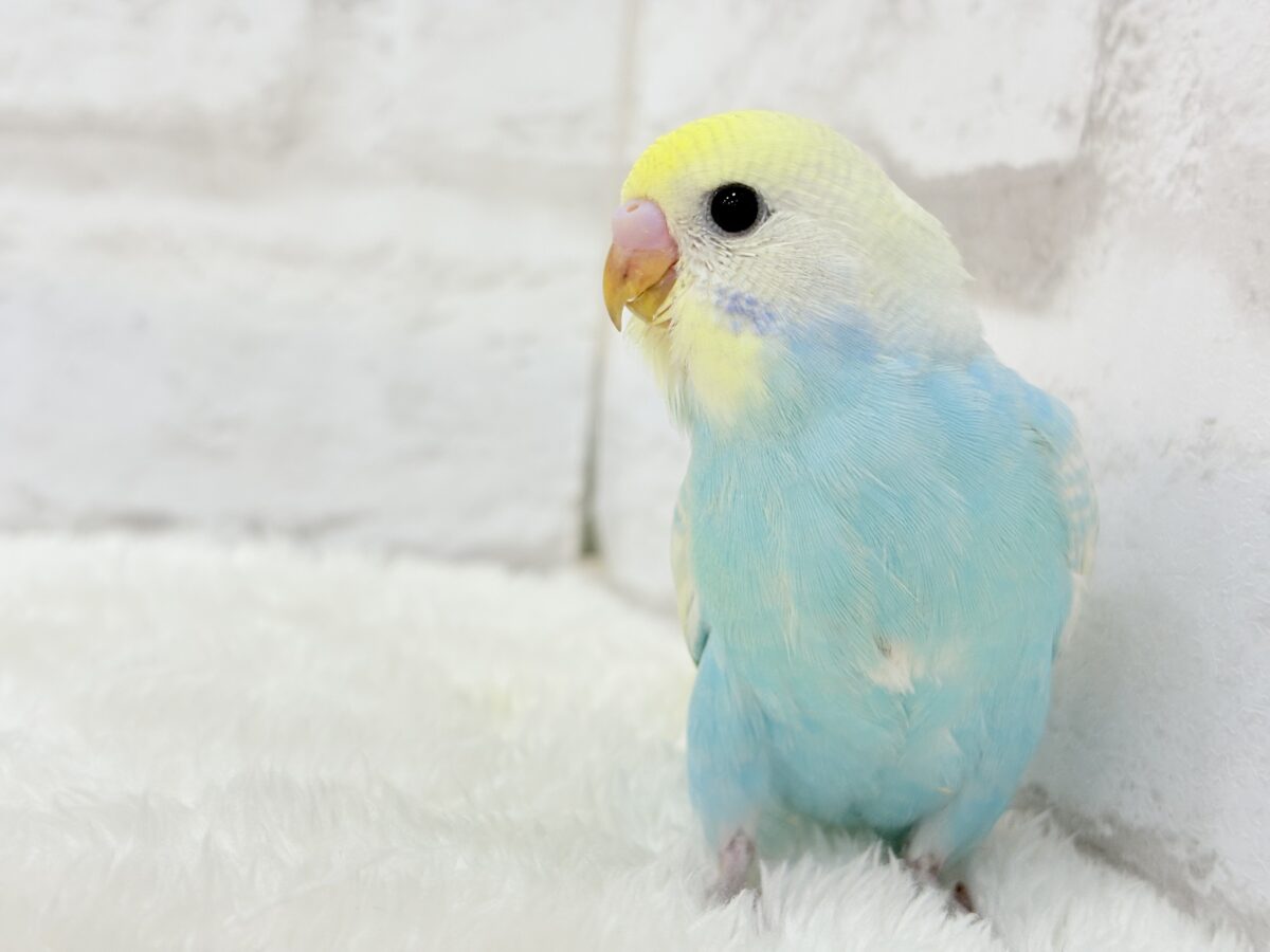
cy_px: 476
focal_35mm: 52
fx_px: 1908
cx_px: 635
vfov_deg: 28.0
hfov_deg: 36.8
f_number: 1.6
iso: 64
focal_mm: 5.96
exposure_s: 1/100
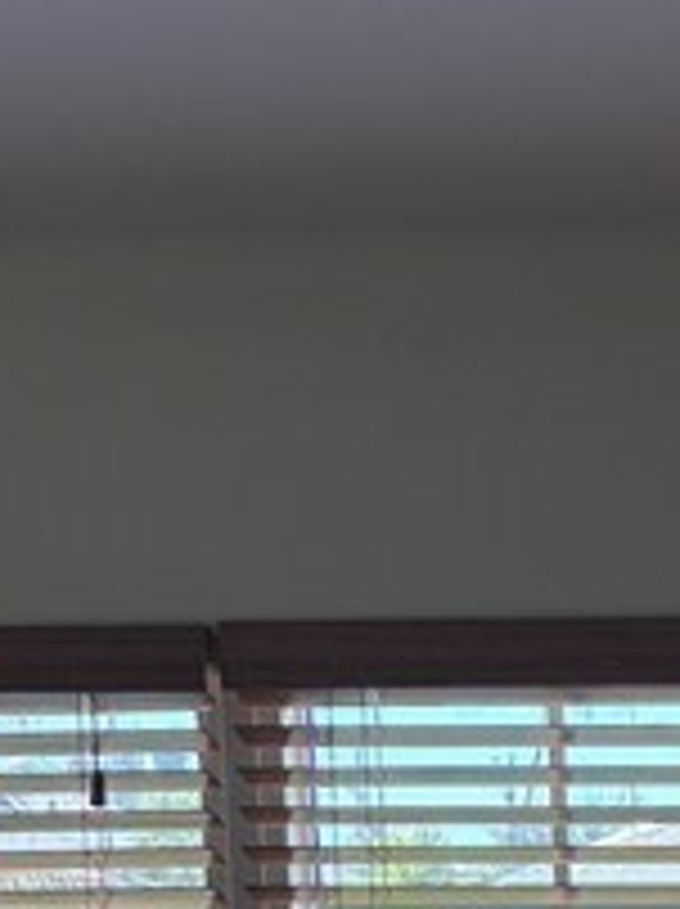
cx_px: 1162
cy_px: 1449
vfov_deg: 13.8
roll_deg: +0.7
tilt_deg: -4.7
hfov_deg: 10.6
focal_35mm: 132
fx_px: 3465
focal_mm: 5.96
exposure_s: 1/345
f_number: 1.6
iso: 64
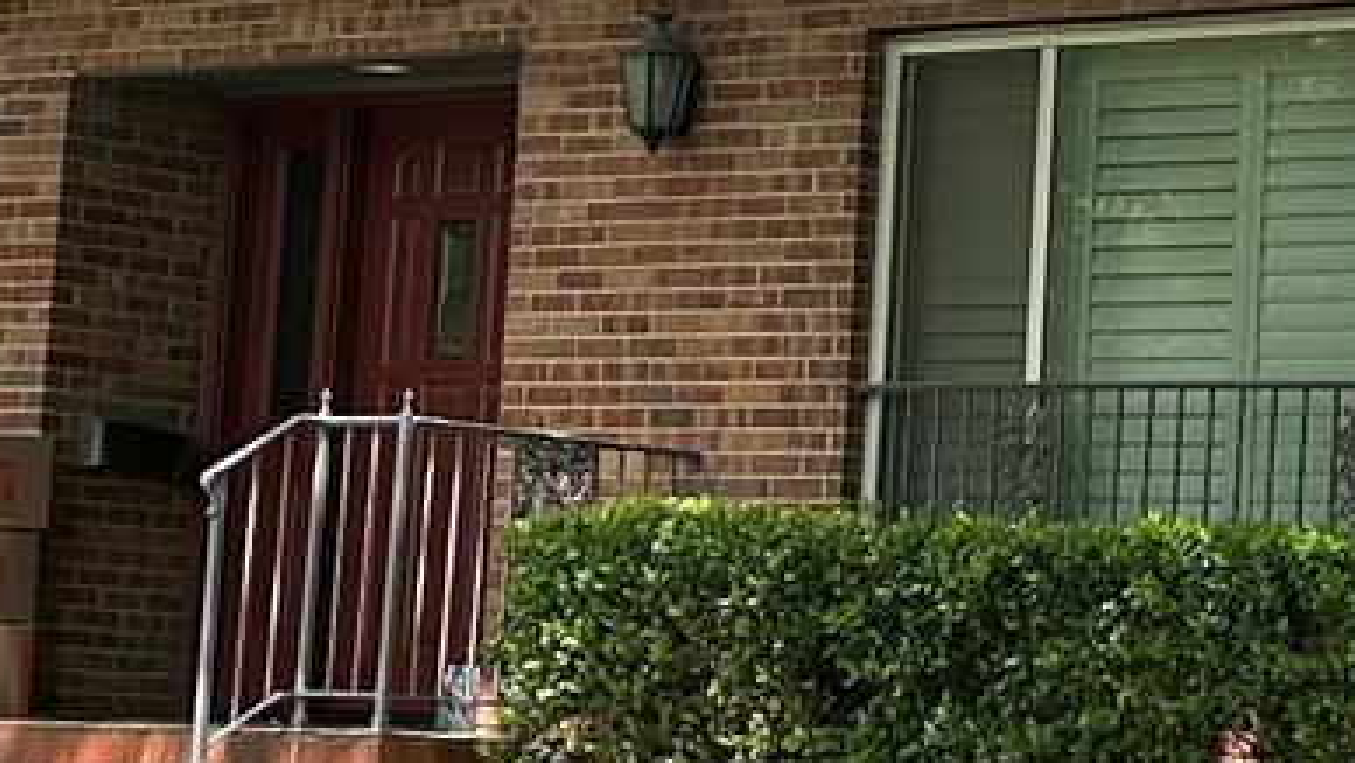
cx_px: 1120
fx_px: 5391
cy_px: -88
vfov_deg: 8.0
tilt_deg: +9.7
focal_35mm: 150
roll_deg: -2.0
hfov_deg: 14.2
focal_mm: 5.7
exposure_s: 1/991
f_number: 1.5
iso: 50
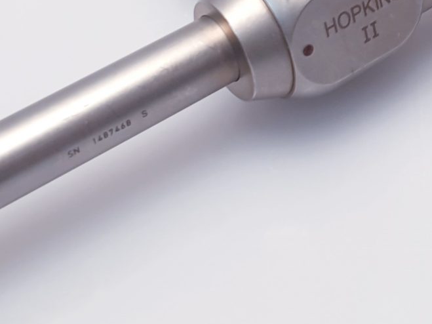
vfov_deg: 14.0
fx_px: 1260
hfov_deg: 18.6
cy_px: -117
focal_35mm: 101
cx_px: 493
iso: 64
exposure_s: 1/50
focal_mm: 4.3
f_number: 2.4
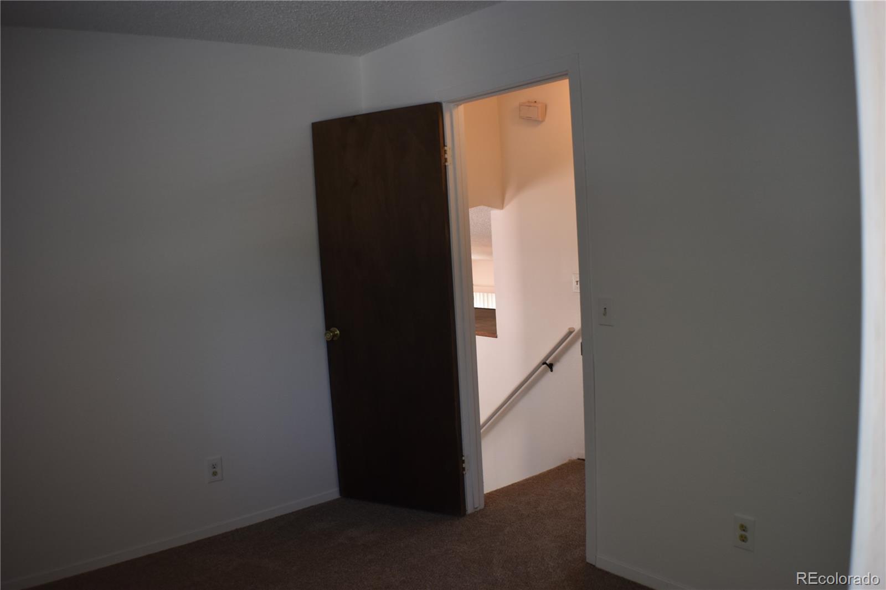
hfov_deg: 51.3
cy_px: 295
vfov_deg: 35.5
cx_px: 443
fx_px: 923
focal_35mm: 38
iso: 400
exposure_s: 1/60
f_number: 4
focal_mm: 25
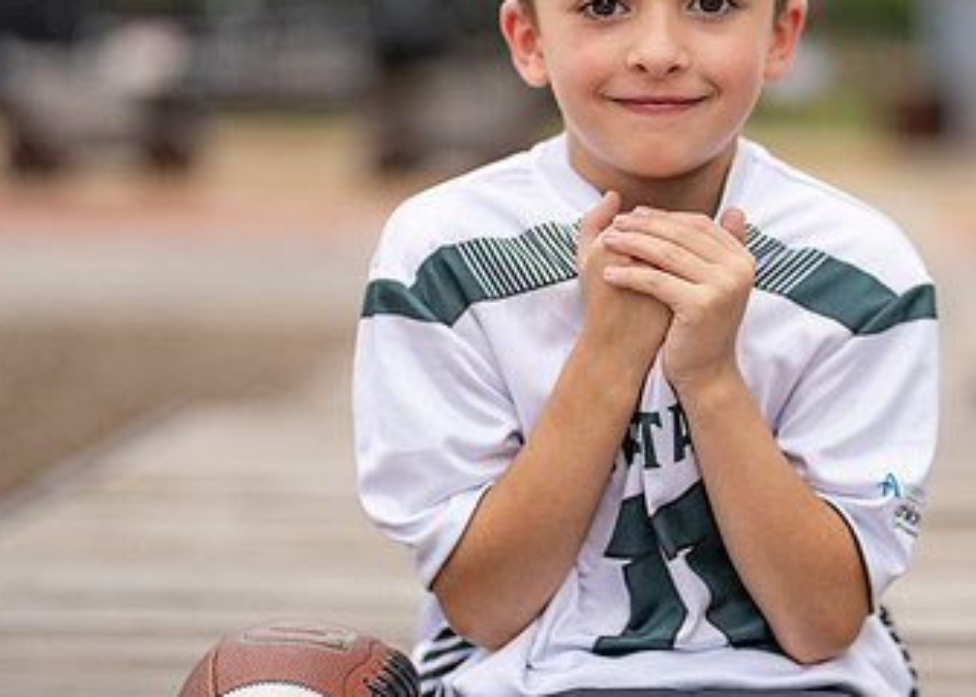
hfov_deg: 20.0
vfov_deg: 14.5
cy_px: 297
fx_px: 2744
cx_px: 714
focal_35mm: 99
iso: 250
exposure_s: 1/4000
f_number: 1.2
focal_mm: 50
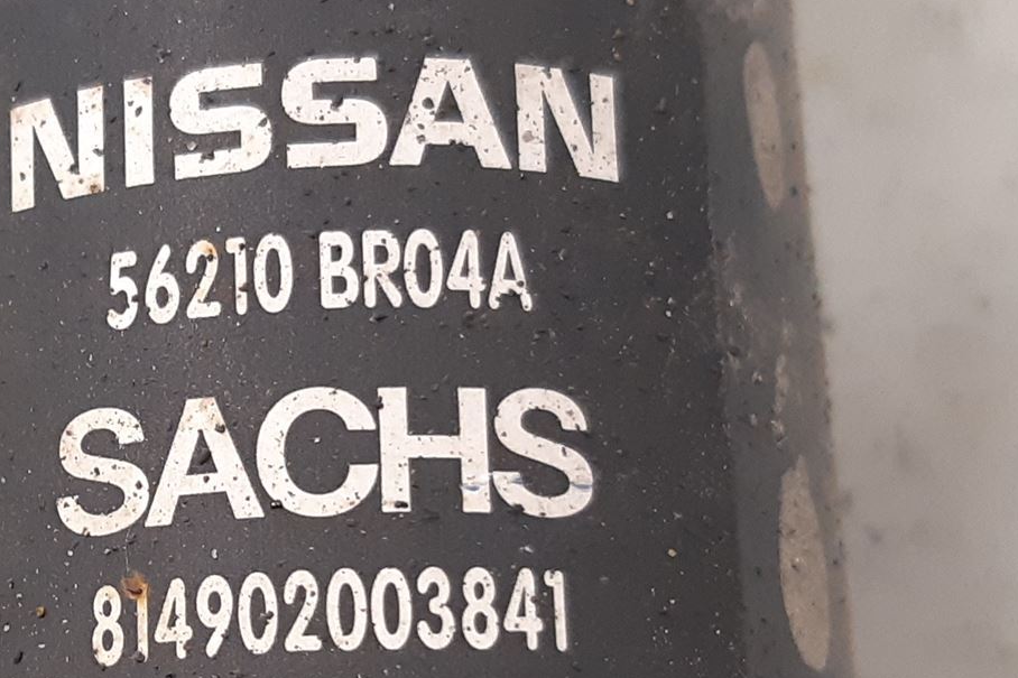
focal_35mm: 61
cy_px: 620
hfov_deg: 31.4
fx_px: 1725
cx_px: 108
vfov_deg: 21.7
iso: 250
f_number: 1.7
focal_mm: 3.93
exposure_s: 1/25
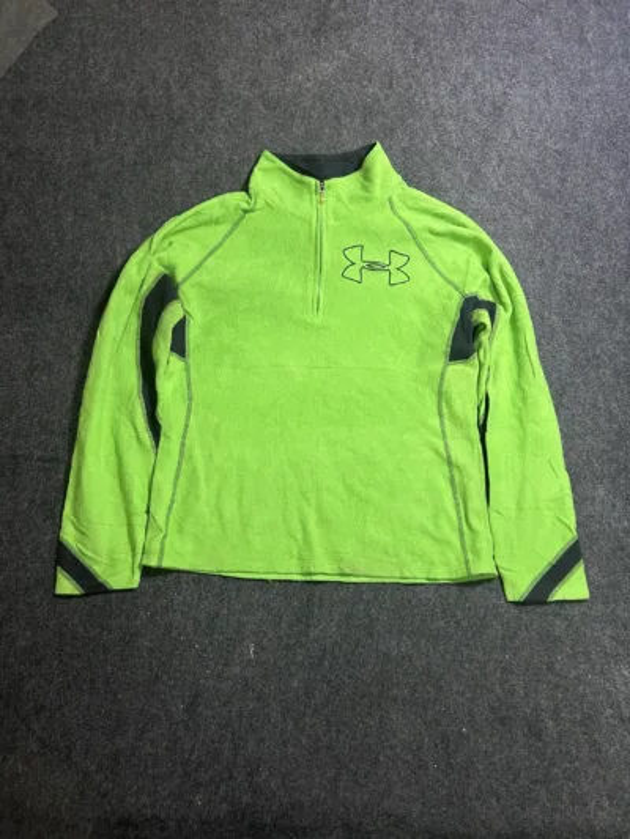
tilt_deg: -56.5
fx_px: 631
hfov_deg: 53.1
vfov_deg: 67.3
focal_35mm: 26
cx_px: 315
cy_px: 420
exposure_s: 1/50
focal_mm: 5.7
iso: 160
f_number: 1.5
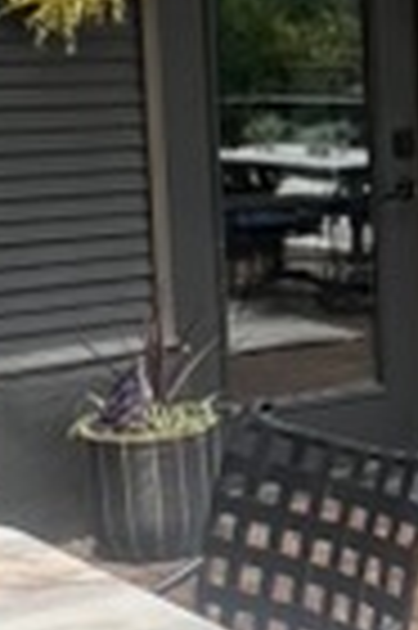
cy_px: 284
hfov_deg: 12.7
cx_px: 724
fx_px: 1728
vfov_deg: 20.6
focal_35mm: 99
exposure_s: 1/339
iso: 32
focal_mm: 1.57
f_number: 1.8
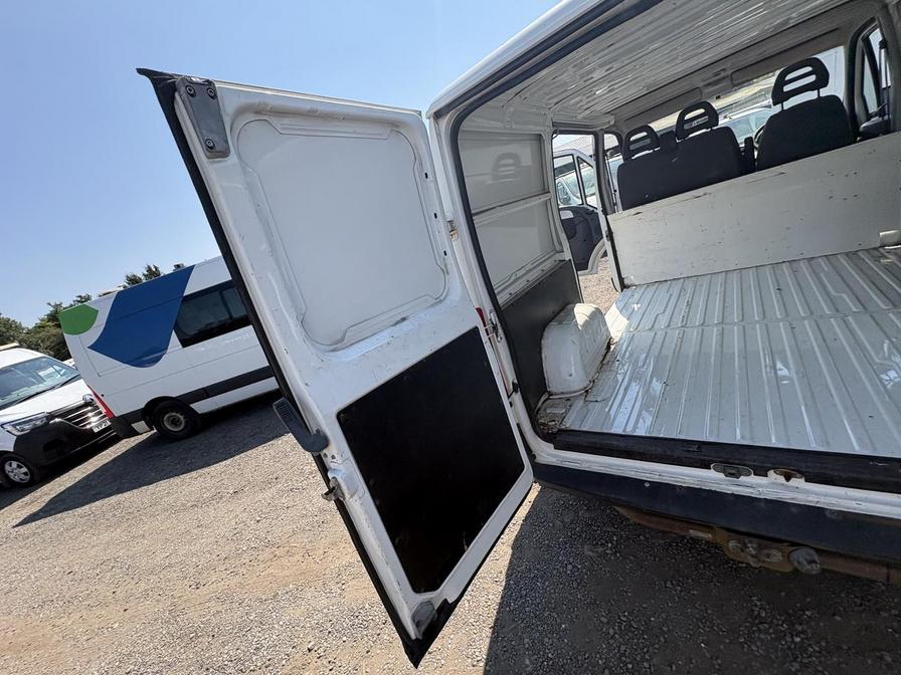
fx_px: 364
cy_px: 338
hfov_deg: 102.1
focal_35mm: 14
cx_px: 450
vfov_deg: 85.7
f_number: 2.2
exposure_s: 1/1048
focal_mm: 2.22
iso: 50
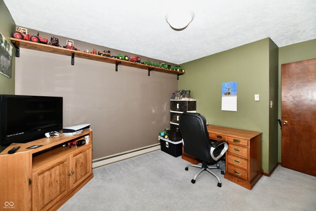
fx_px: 123
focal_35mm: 14
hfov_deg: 104.3
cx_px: 158
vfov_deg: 81.2
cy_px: 106
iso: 640
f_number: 6.3
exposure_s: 1/60
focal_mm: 14
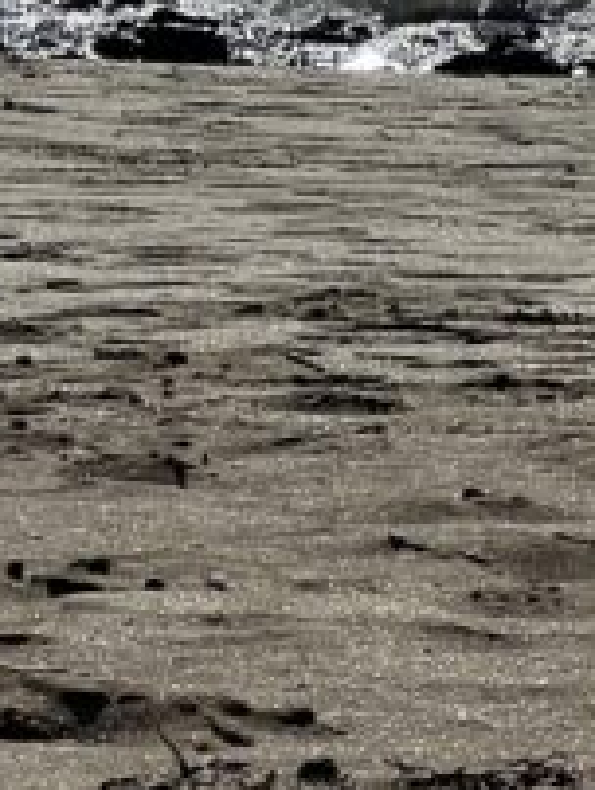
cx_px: 329
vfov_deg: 5.0
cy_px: -1013
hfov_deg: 3.8
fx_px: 8919
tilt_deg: +1.5
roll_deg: -0.8
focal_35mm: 390
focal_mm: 9
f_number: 2.8
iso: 25
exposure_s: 1/4065
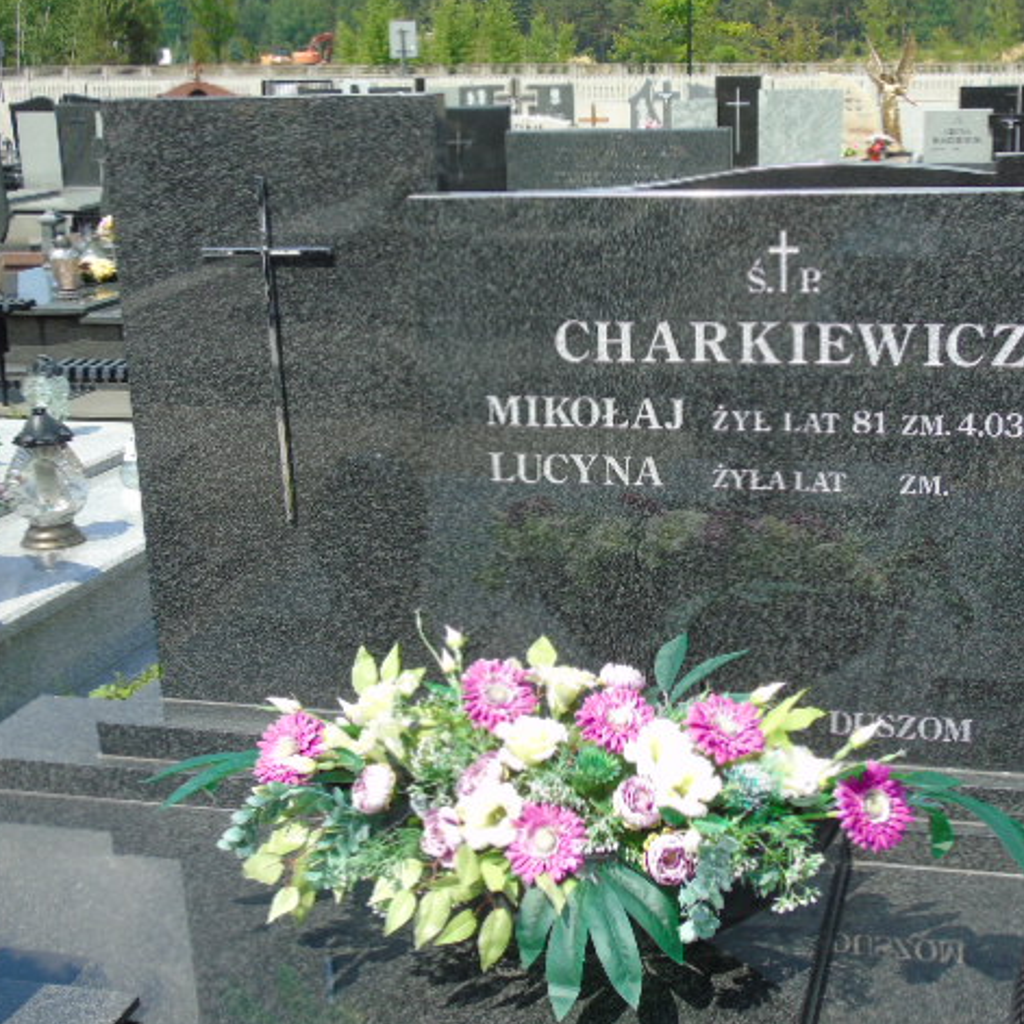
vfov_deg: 35.4
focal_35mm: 48
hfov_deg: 35.2
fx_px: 1606
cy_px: 511
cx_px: 611
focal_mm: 7.1
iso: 80
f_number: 3.9
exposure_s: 1/400
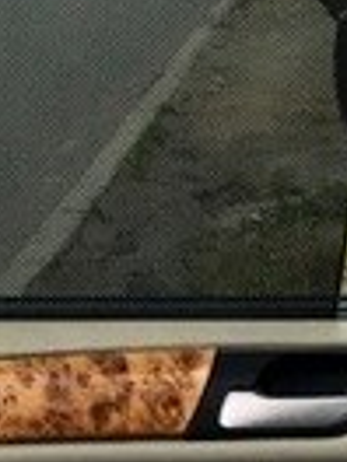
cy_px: -140
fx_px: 1457
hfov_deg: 12.9
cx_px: -158
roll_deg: +6.3
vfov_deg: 17.0
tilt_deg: -2.0
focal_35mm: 109
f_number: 2.2
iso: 32
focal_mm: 4.15
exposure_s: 1/33
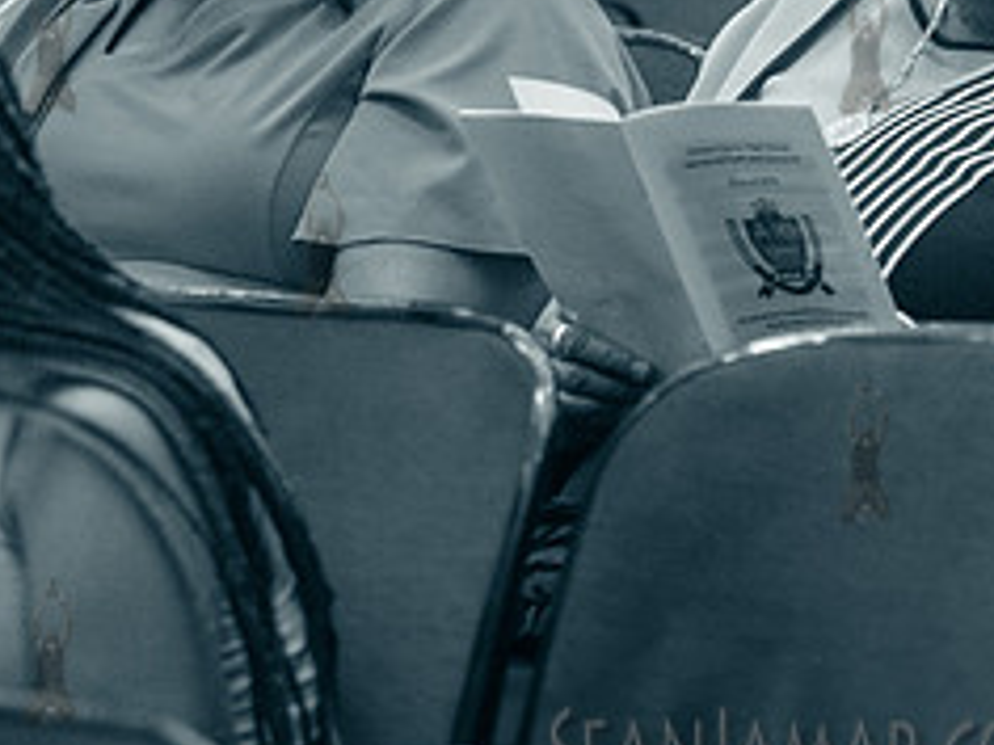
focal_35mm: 265
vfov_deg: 5.6
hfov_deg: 7.5
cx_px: 863
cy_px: 40
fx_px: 7609
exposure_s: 1/125
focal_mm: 112
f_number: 2.8
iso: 8000
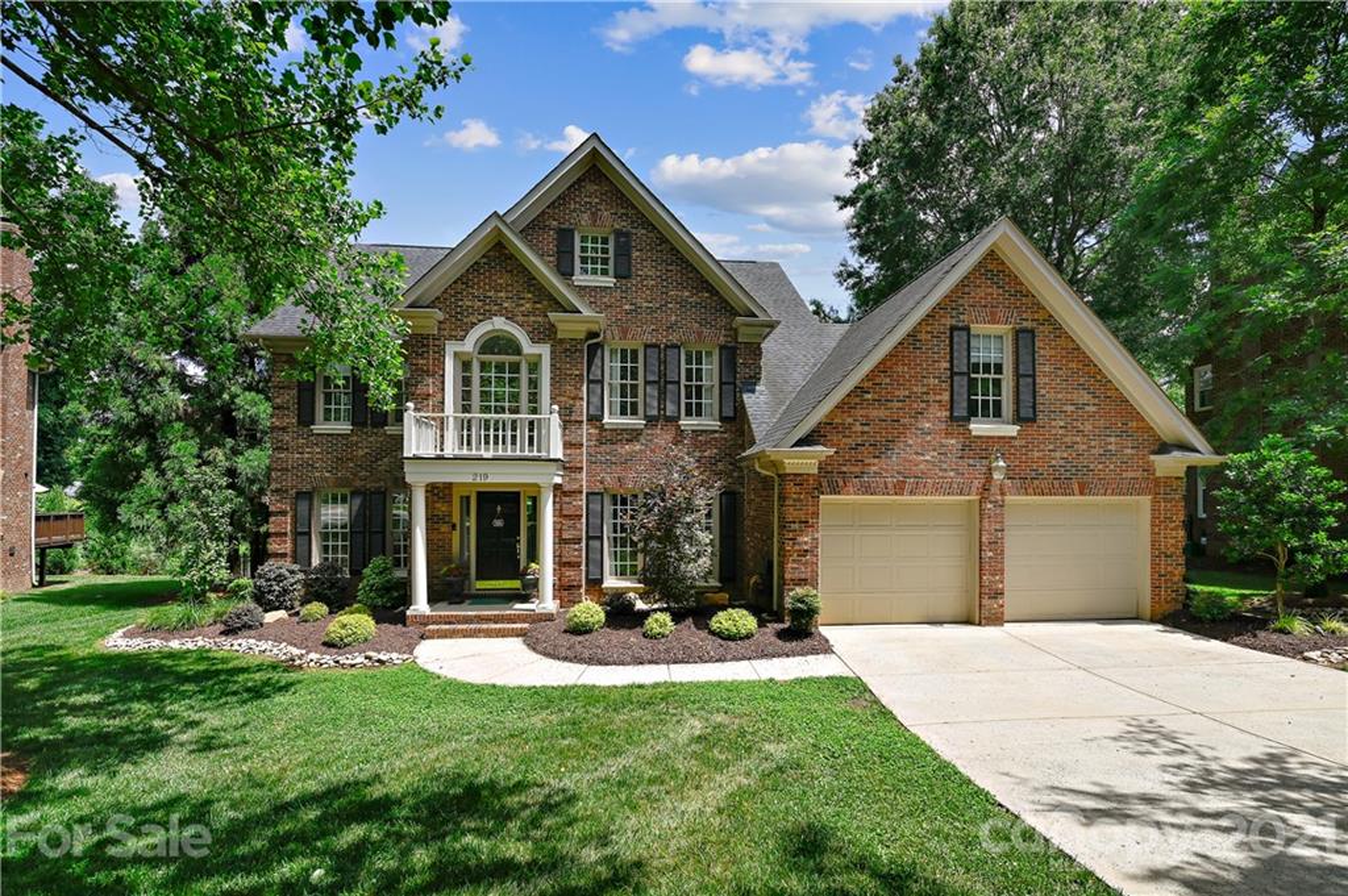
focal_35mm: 15
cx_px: 674
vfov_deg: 77.2
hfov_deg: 100.4
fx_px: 561
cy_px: 448
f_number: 7.1
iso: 100
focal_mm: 15
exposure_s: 1/400
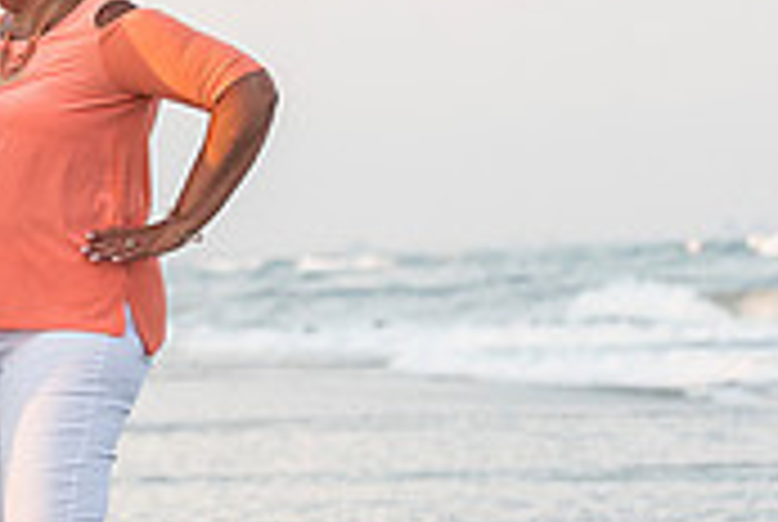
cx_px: 31
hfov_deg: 7.1
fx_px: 6235
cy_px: 196
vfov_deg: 4.8
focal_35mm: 288
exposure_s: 1/2000
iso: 800
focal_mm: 86
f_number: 3.5
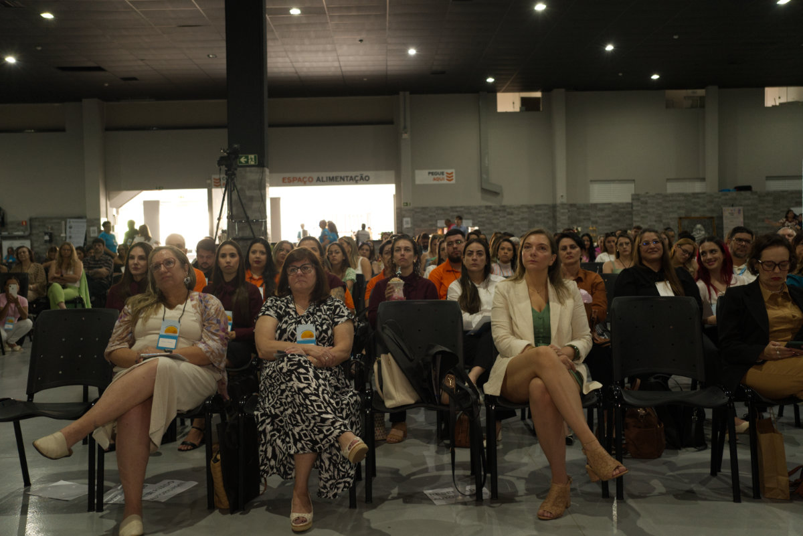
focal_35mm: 35
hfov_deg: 54.4
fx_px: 781
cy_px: 268
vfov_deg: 37.9
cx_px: 402
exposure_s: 1/100
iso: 2500
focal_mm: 35
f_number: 4
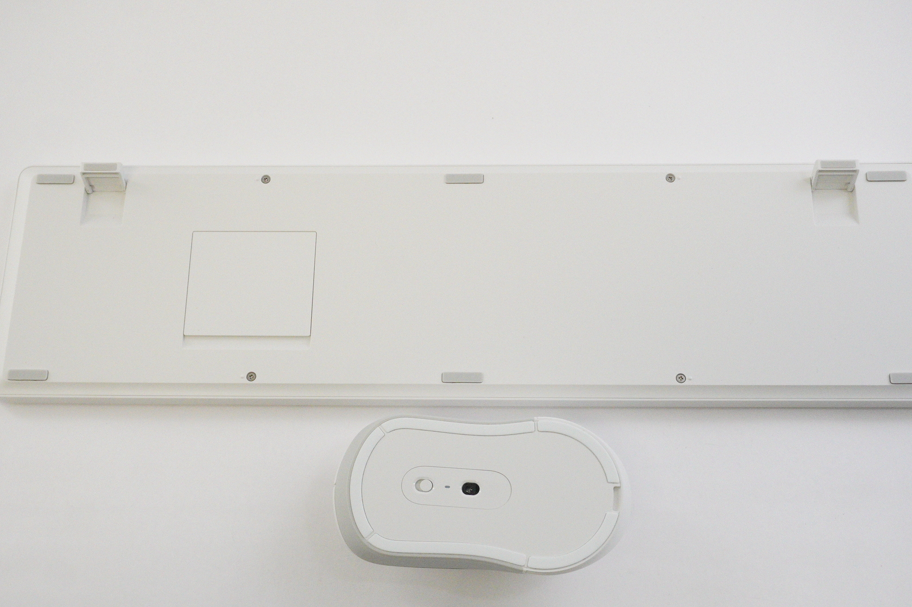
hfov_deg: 44.5
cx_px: 446
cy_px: 354
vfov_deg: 30.4
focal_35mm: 44
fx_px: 1114
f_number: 5.6
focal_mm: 24
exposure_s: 1/400
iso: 5000
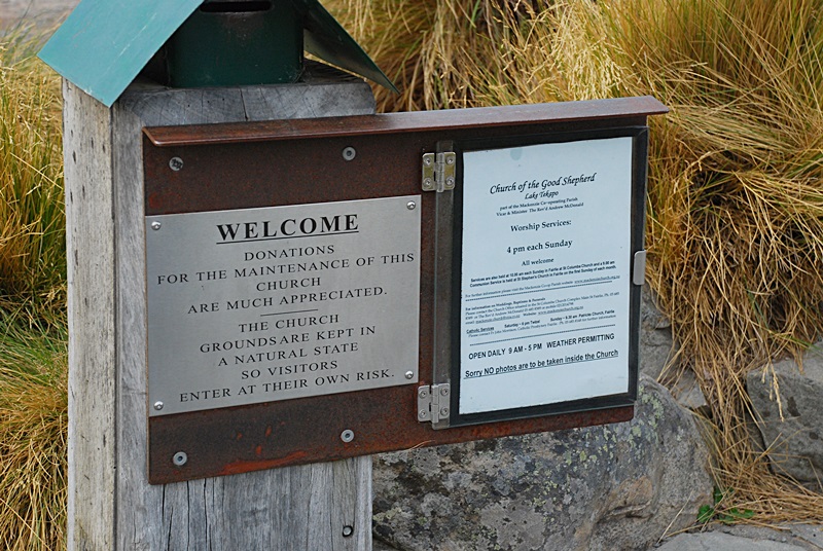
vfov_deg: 14.8
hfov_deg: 21.9
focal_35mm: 93
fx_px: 2129
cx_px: 412
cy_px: 276
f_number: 6.3
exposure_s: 1/100
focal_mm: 62
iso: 400
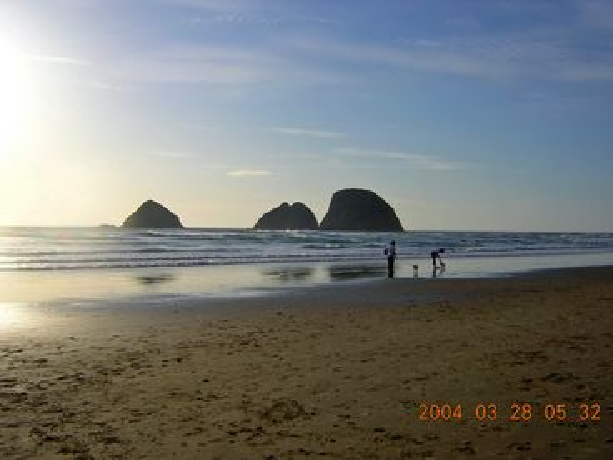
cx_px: 306
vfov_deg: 39.7
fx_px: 638
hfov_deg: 51.4
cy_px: 230
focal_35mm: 36
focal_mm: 4.7
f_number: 5.2
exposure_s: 1/949
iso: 141
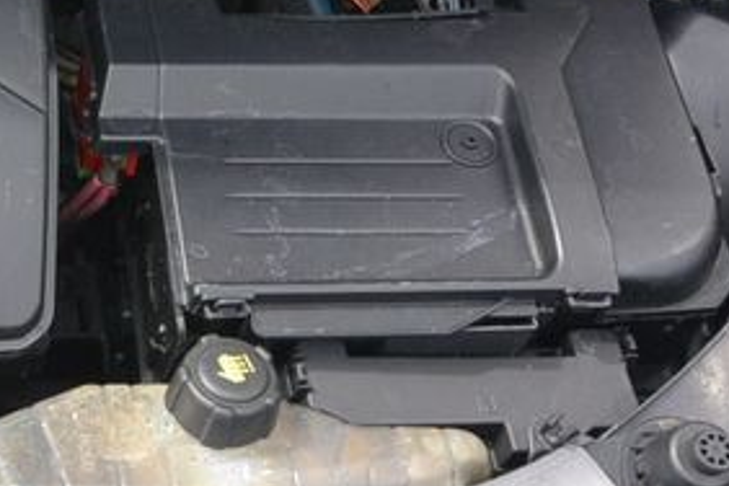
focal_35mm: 98
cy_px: 151
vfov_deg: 13.9
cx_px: -230
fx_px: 1984
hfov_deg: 19.2
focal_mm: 10
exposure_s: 1/320
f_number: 4.5
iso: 160
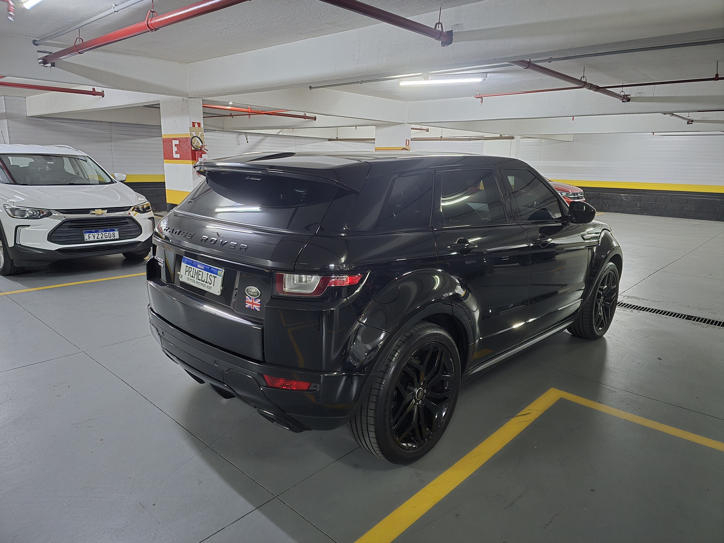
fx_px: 481
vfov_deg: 58.9
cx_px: 362
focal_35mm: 23
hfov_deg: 73.9
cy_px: 272
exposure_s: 1/20
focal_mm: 6.3
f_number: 1.7
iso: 2000
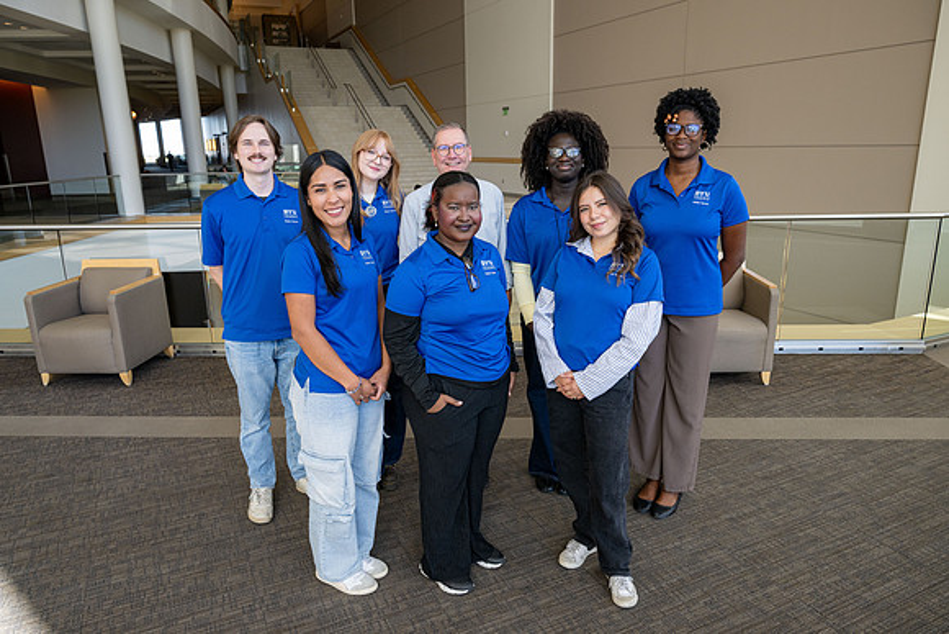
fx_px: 649
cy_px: 325
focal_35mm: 25
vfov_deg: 52.0
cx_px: 473
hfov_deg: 72.3
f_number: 5
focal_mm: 24
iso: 400
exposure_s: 1/250
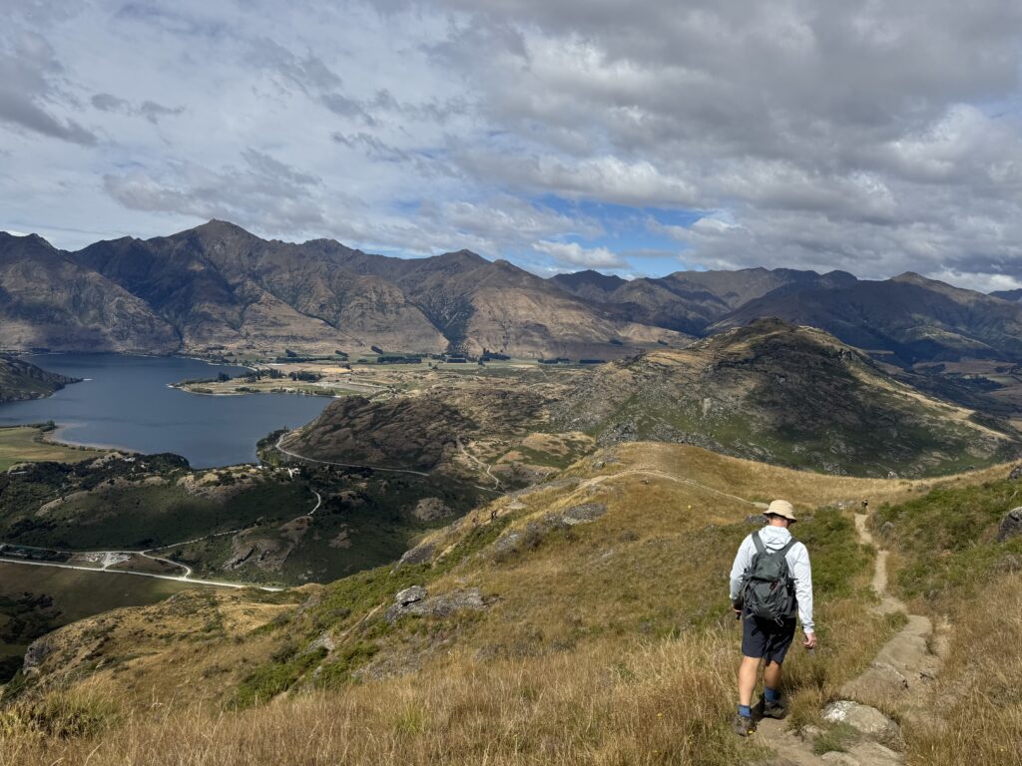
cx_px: 511
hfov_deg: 71.6
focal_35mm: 24
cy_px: 383
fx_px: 709
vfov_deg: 56.8
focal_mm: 6.76
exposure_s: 1/9009
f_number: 1.78
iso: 80
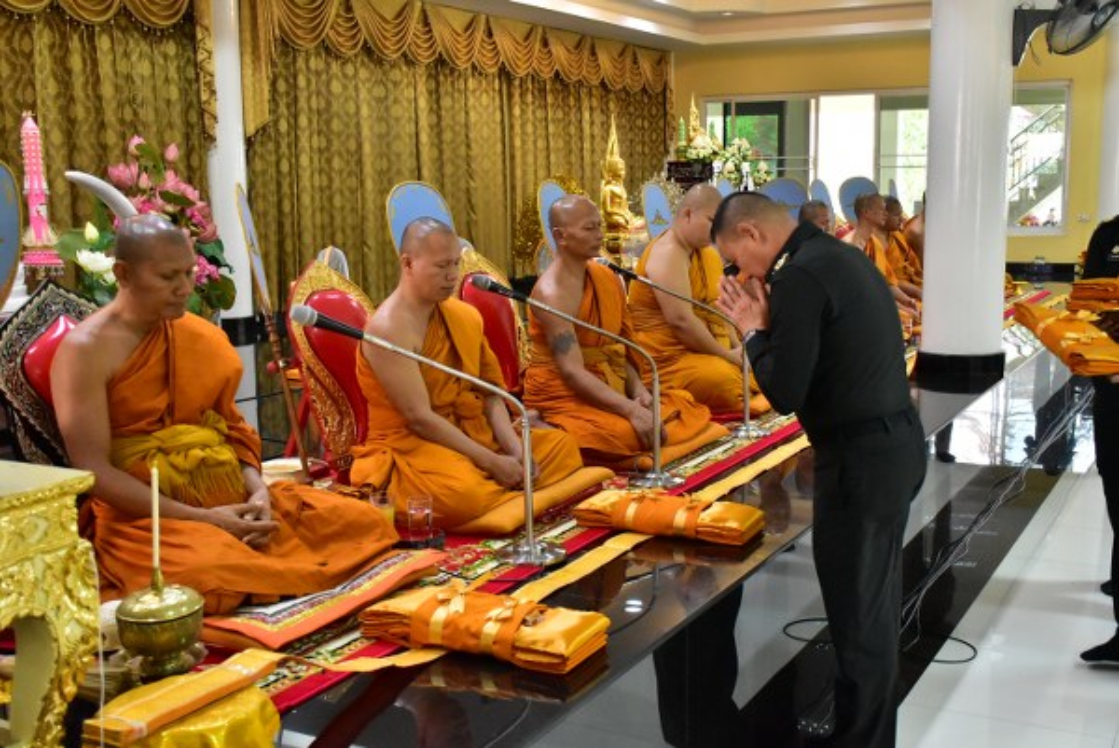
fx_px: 1260
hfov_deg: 47.9
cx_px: 560
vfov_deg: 33.1
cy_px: 374
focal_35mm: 40
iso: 3200
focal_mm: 27
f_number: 5.6
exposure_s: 1/100
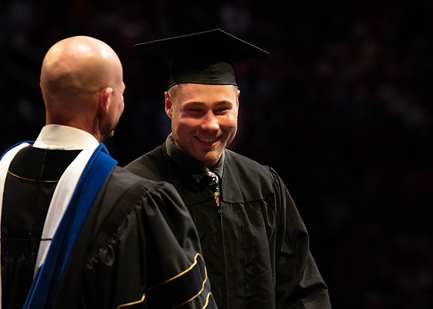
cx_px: 255
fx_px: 2835
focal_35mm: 231
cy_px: 145
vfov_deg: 6.2
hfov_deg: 8.7
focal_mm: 200
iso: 1600
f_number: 4.5
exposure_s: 1/320
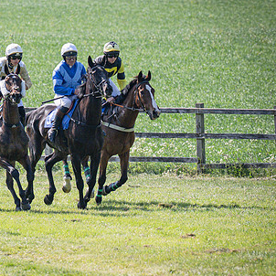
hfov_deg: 2.4
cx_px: 16
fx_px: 6540
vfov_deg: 2.4
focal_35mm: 725
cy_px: 138
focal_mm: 185
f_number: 4
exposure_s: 1/3200
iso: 400
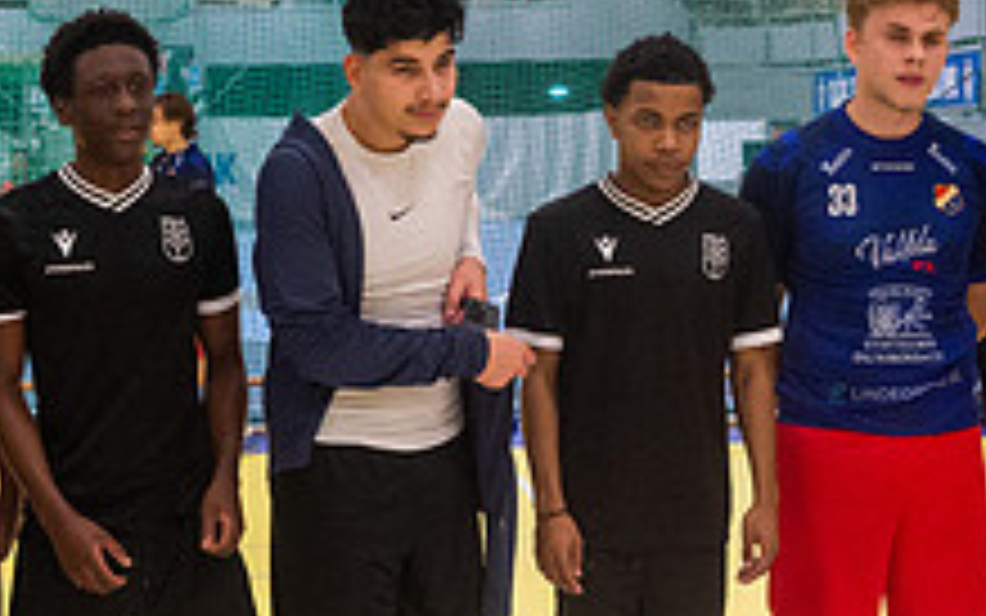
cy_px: 360
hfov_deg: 19.6
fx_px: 2849
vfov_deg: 12.4
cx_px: 329
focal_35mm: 106
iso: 5600
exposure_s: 1/500
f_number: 3.5
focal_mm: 38
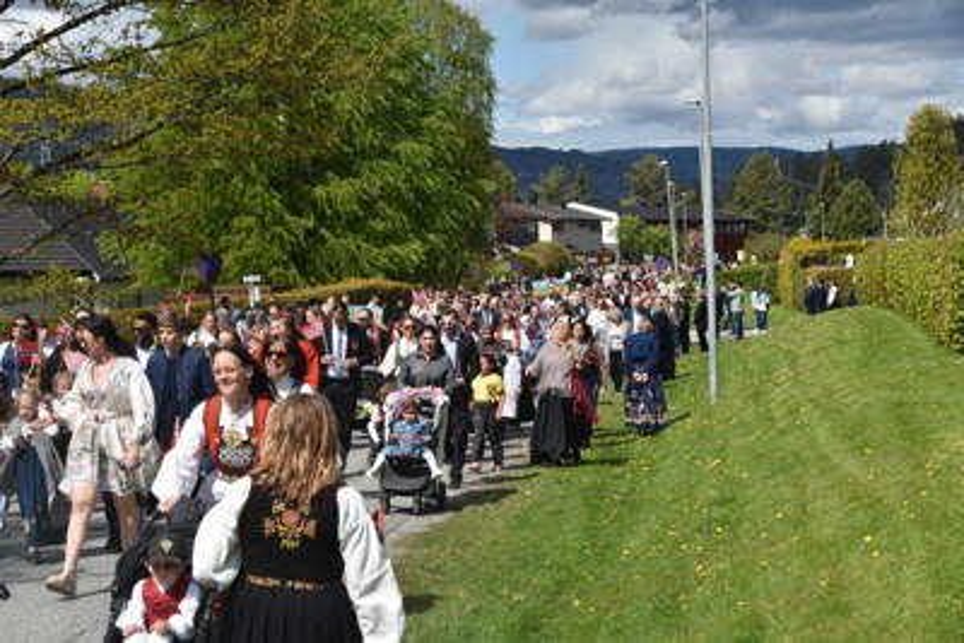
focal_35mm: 75
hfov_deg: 27.0
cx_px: 482
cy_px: 322
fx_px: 2009
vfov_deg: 18.2
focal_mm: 50
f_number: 8
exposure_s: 1/500
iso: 400
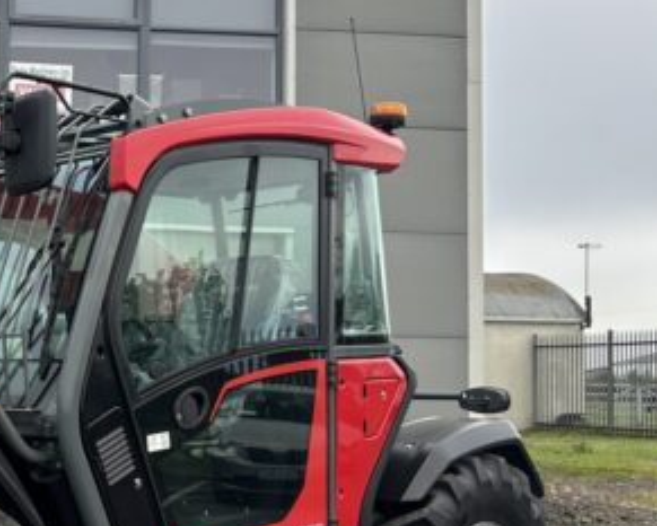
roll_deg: -0.8
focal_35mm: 67
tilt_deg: +2.2
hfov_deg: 26.1
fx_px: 1303
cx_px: -70
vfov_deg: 22.7
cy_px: 341
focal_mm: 5.7
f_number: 1.5
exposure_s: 1/466
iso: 50
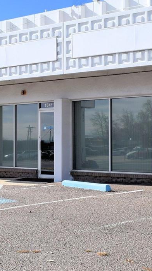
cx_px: 85
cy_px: 132
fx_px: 466
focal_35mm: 65
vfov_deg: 32.4
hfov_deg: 18.5
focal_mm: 18
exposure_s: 1/320
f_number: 9
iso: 200
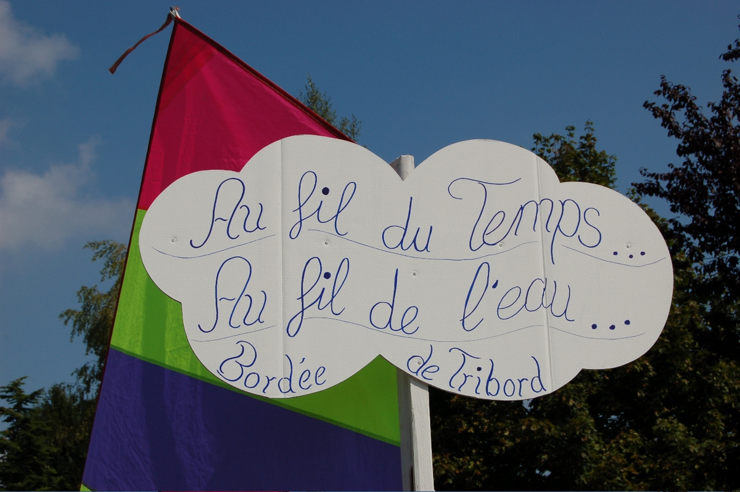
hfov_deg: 27.0
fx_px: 1541
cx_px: 370
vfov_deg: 18.2
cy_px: 246
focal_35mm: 75
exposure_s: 1/500
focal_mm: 50
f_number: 11
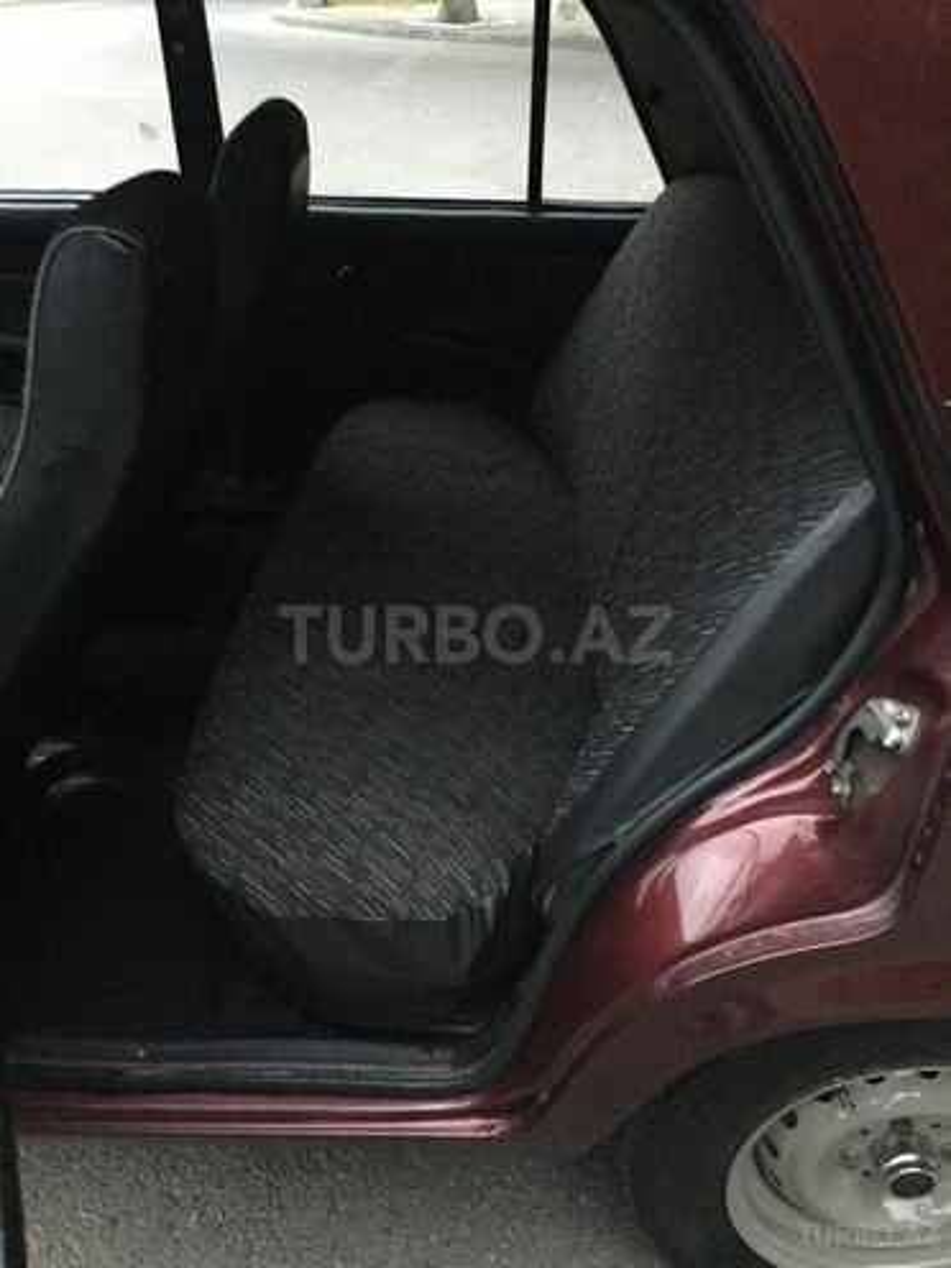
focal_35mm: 29
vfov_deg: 61.7
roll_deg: -0.2
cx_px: 476
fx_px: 1062
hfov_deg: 48.2
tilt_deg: -32.1
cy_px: 634
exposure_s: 1/17
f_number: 2.2
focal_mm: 4.15
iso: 800
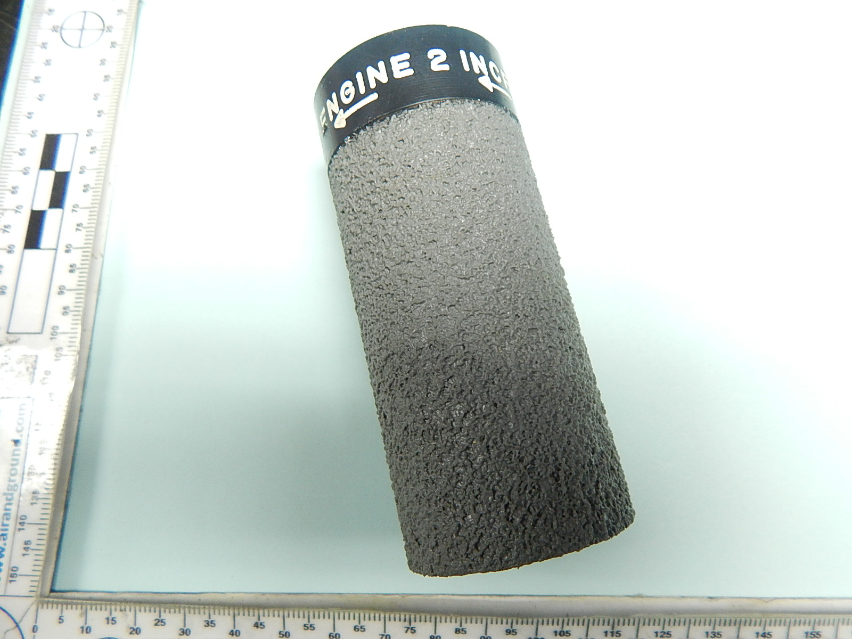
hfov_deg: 73.9
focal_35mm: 23
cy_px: 320
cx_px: 426
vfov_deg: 58.9
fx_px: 566
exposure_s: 1/30
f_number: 3
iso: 250
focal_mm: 4
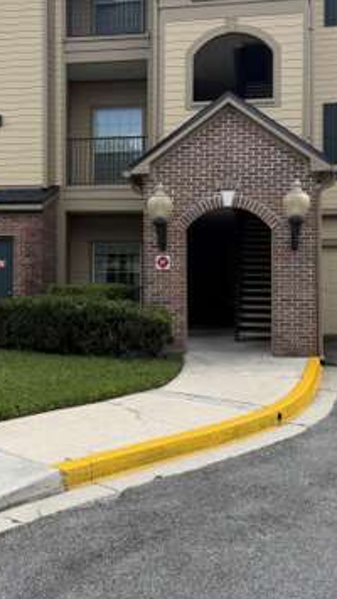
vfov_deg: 43.7
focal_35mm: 47
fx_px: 747
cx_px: 113
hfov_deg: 25.3
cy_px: 269
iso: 100
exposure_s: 1/2611
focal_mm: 6.76
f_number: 1.78
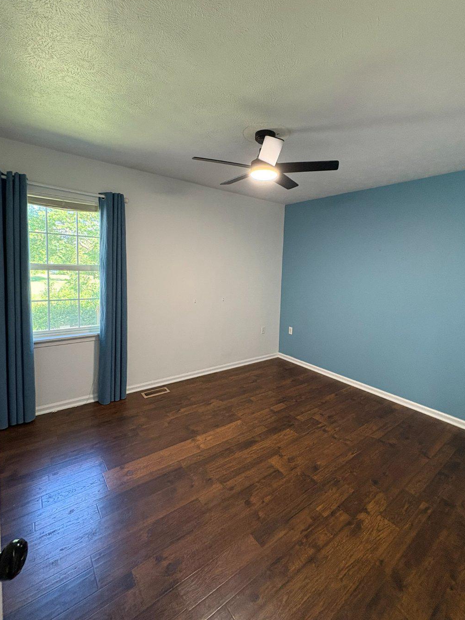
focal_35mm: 16
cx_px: 248
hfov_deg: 78.0
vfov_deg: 94.3
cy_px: 288
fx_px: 287
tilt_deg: -3.7
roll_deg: -2.2
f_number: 2.2
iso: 400
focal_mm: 2.22
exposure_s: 1/60
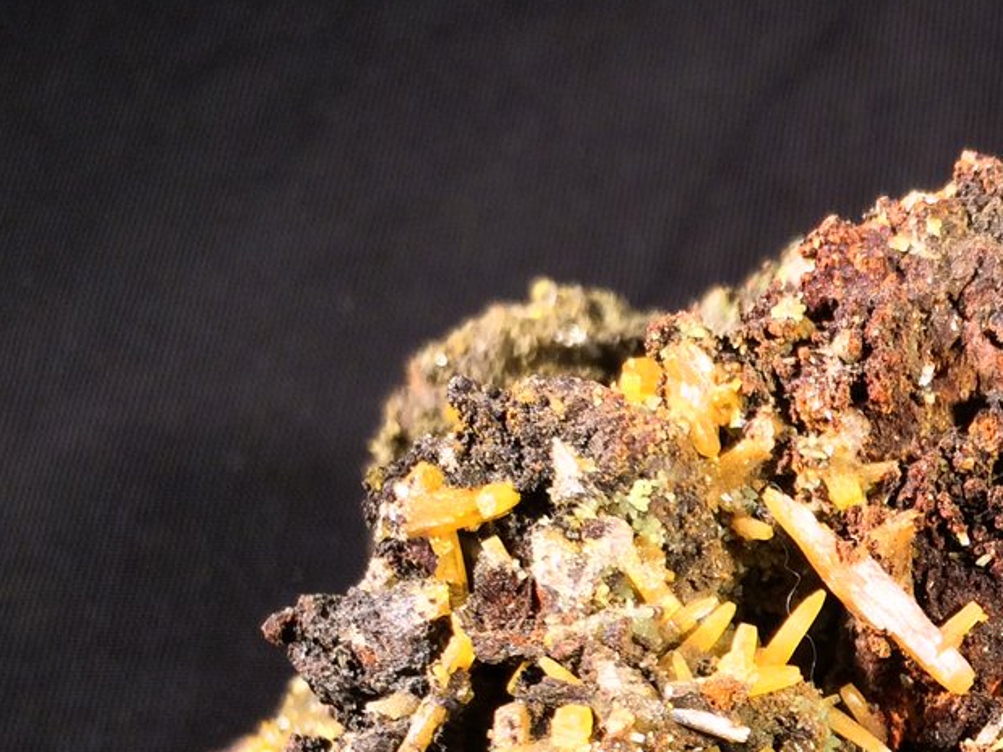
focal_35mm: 75
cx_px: 1031
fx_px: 2173
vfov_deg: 18.9
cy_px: 825
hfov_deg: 24.6
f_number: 2.2
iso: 40
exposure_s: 1/60
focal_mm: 4.15
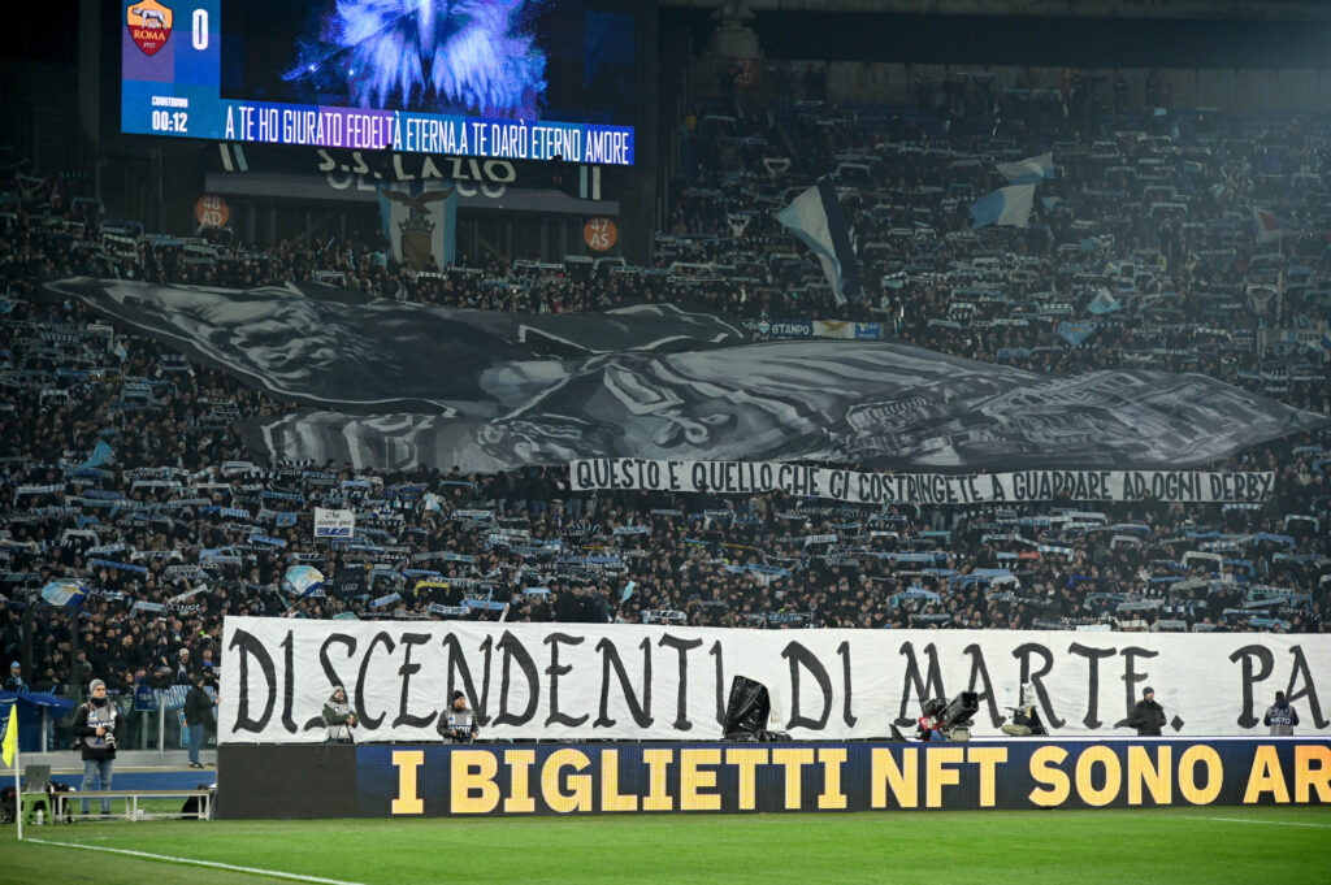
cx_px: 666
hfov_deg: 20.4
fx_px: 3694
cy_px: 442
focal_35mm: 100
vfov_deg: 13.7
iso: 2000
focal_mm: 100
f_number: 4
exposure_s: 1/800
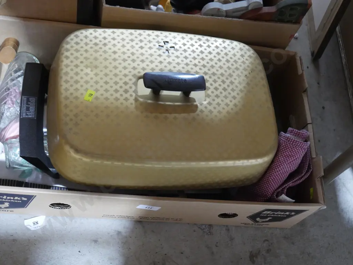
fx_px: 490
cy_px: 132
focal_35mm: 48
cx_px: 176
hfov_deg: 39.6
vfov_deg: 30.3
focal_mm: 24
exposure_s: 1/60
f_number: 5.2
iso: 3200
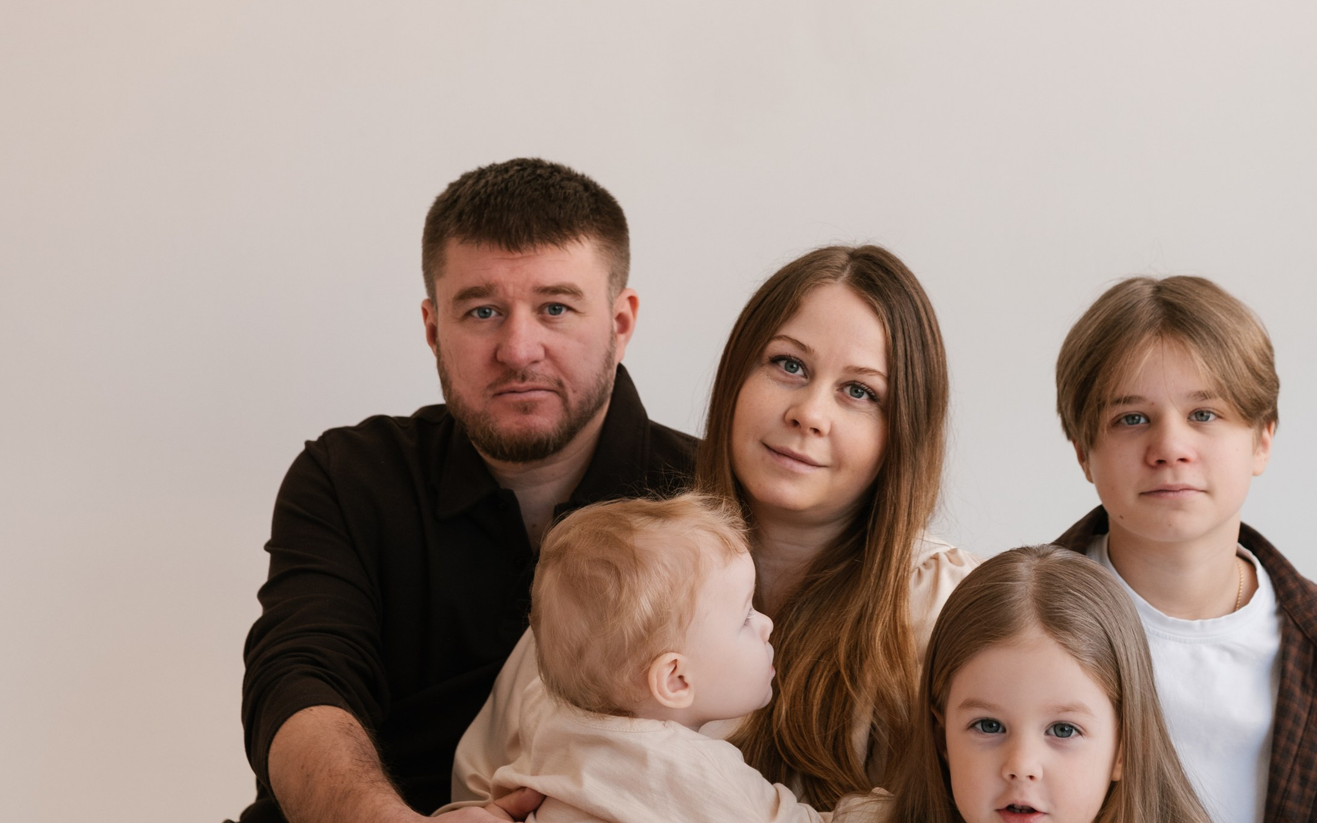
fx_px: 2405
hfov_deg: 30.5
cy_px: 237
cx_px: 805
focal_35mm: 67
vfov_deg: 19.3
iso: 200
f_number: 3.5
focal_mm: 35
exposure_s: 1/250
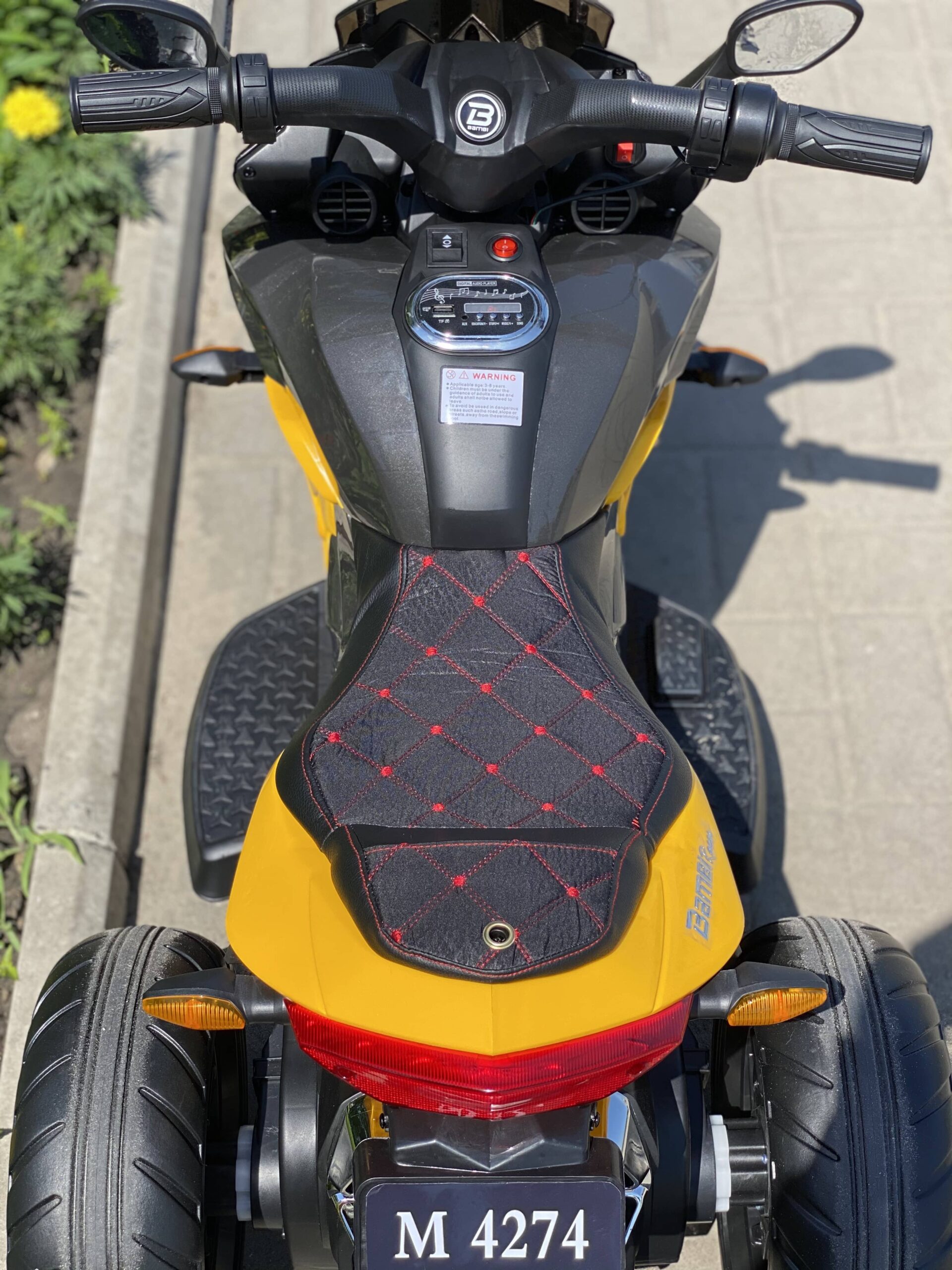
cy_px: 635
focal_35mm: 52
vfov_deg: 36.8
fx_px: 1907
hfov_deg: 28.0
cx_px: 476
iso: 20
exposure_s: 1/1261
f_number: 2
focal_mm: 6
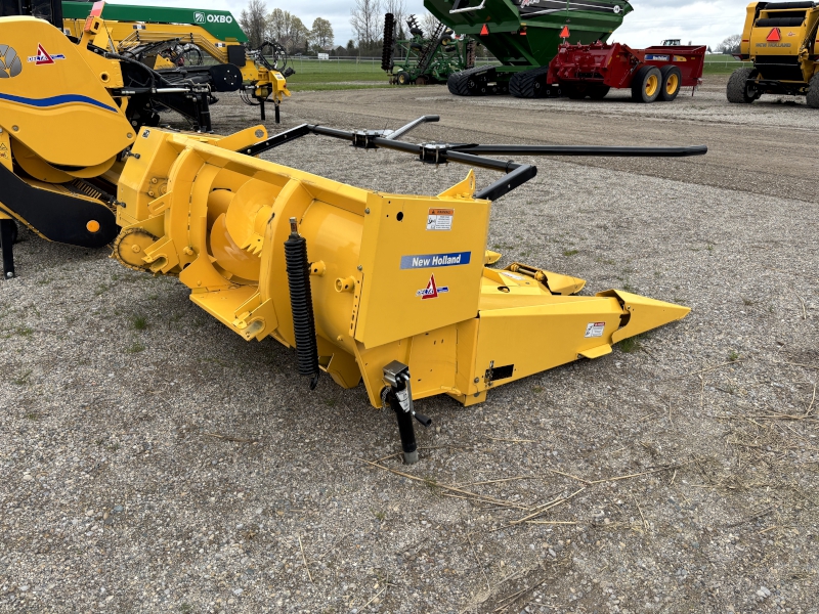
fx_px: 615
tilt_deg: -20.9
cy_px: 307
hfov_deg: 67.3
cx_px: 410
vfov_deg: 53.1
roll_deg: +0.5
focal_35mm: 26
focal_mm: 5.96
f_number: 1.6
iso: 50
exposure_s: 1/1328
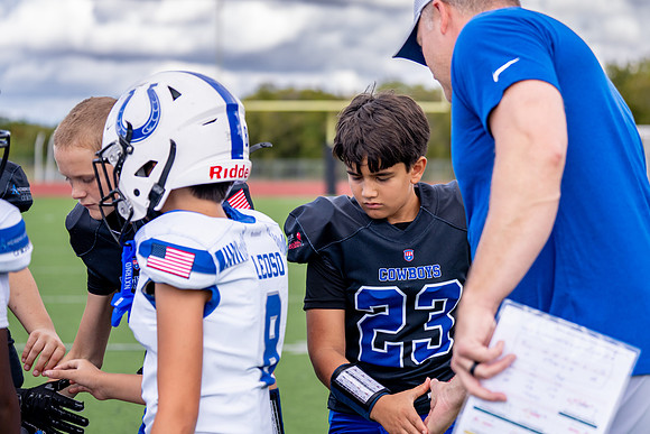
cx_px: 391
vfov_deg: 13.9
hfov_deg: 20.7
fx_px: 1778
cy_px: 215
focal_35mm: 98
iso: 250
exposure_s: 1/2000
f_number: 2.8
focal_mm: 70
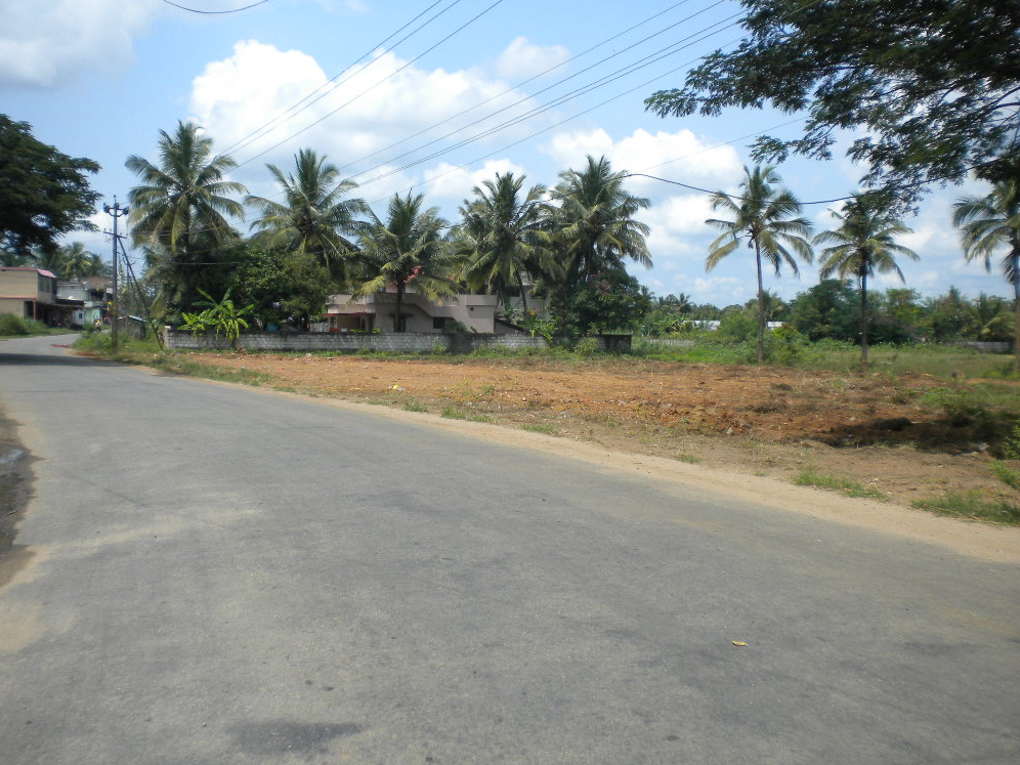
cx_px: 511
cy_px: 390
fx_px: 1061
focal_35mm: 36
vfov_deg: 39.7
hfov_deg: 51.4
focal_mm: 6.3
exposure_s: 1/794
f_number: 4.6
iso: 113
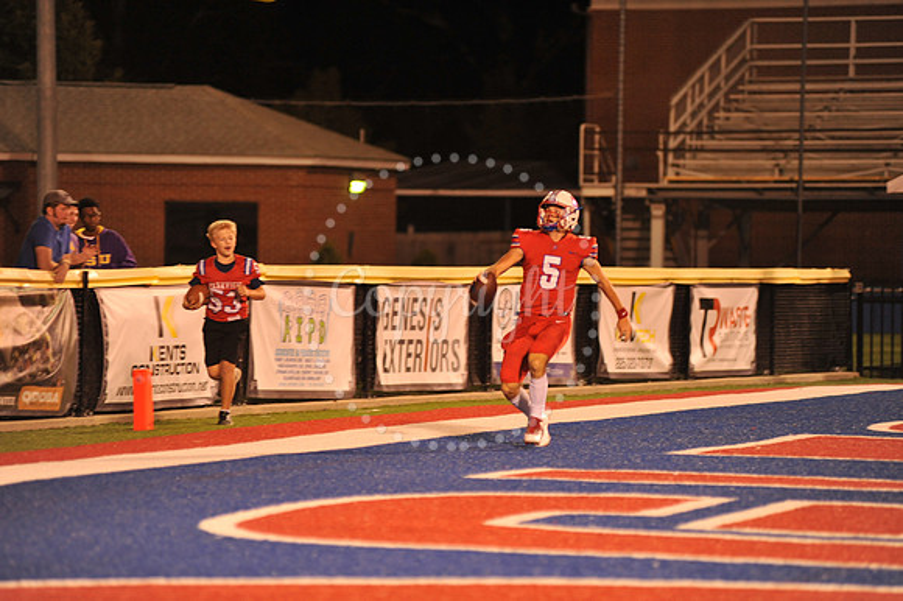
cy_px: 300
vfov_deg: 6.9
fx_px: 5014
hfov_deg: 10.3
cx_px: 452
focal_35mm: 200
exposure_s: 1/200
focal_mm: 200
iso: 2000
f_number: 2.8
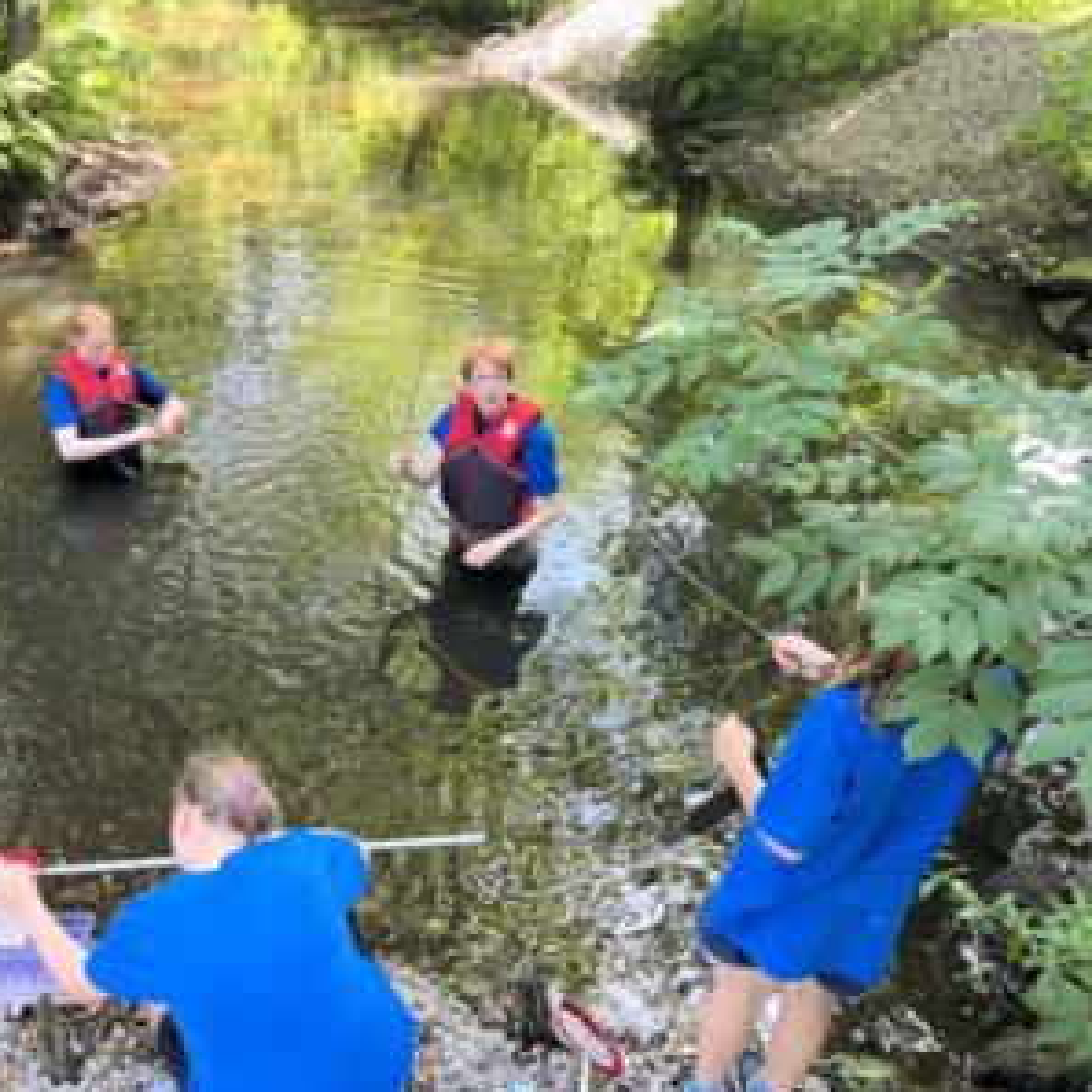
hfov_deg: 51.5
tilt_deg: -33.2
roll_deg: -1.2
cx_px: 360
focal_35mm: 31
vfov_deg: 52.5
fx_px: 1106
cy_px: 544
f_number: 1.5
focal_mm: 5.7
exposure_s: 1/121
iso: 80
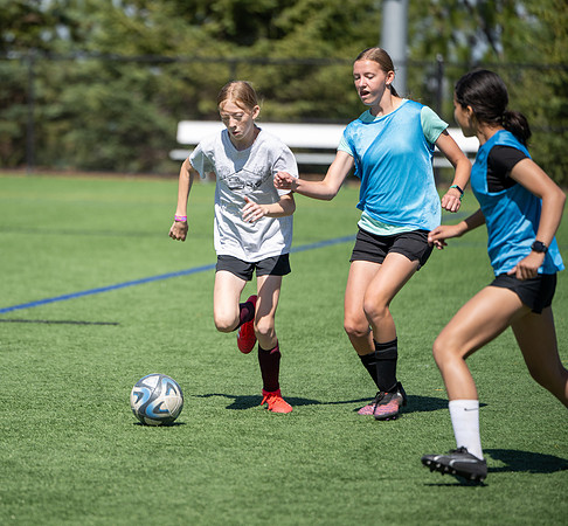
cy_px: 263
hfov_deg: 8.2
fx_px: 3959
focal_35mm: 221
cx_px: 172
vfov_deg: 7.6
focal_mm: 180
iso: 50
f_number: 2.8
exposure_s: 1/800
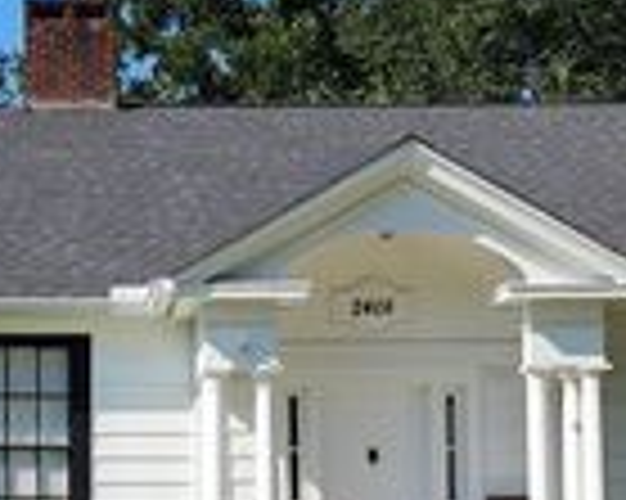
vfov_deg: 18.7
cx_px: 117
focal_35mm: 81
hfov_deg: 23.2
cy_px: 430
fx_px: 1500
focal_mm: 6.4
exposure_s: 1/1108
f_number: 1.8
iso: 12
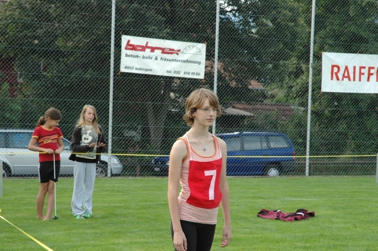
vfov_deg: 13.0
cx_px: 189
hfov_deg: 19.5
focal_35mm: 105
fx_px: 1101
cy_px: 126
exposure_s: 1/400
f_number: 10
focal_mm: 70
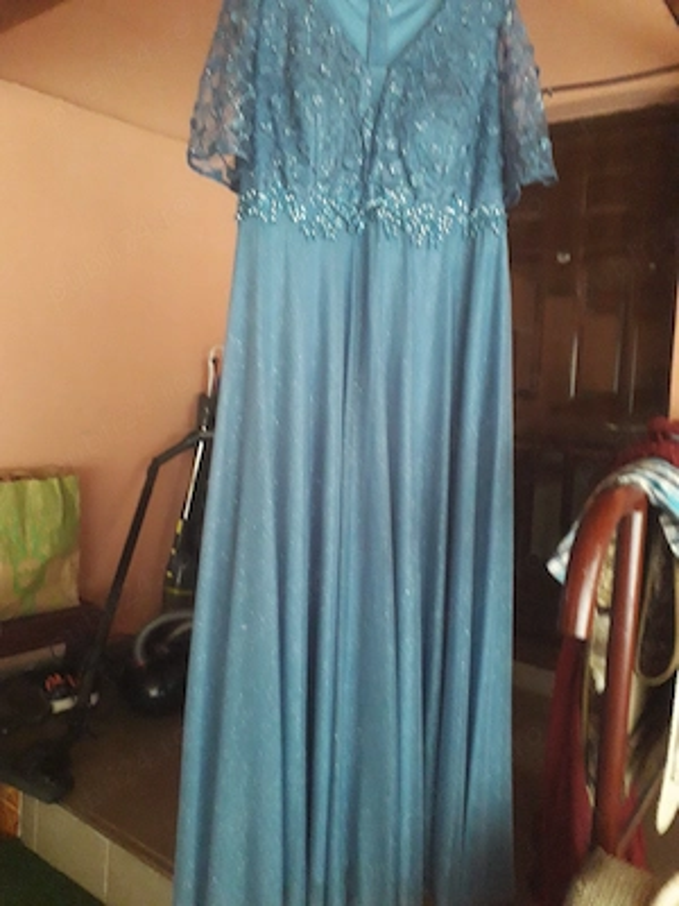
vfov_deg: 65.3
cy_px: 453
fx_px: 706
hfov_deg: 51.4
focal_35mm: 27
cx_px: 340
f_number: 1.9
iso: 500
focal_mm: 3.6
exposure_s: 1/25
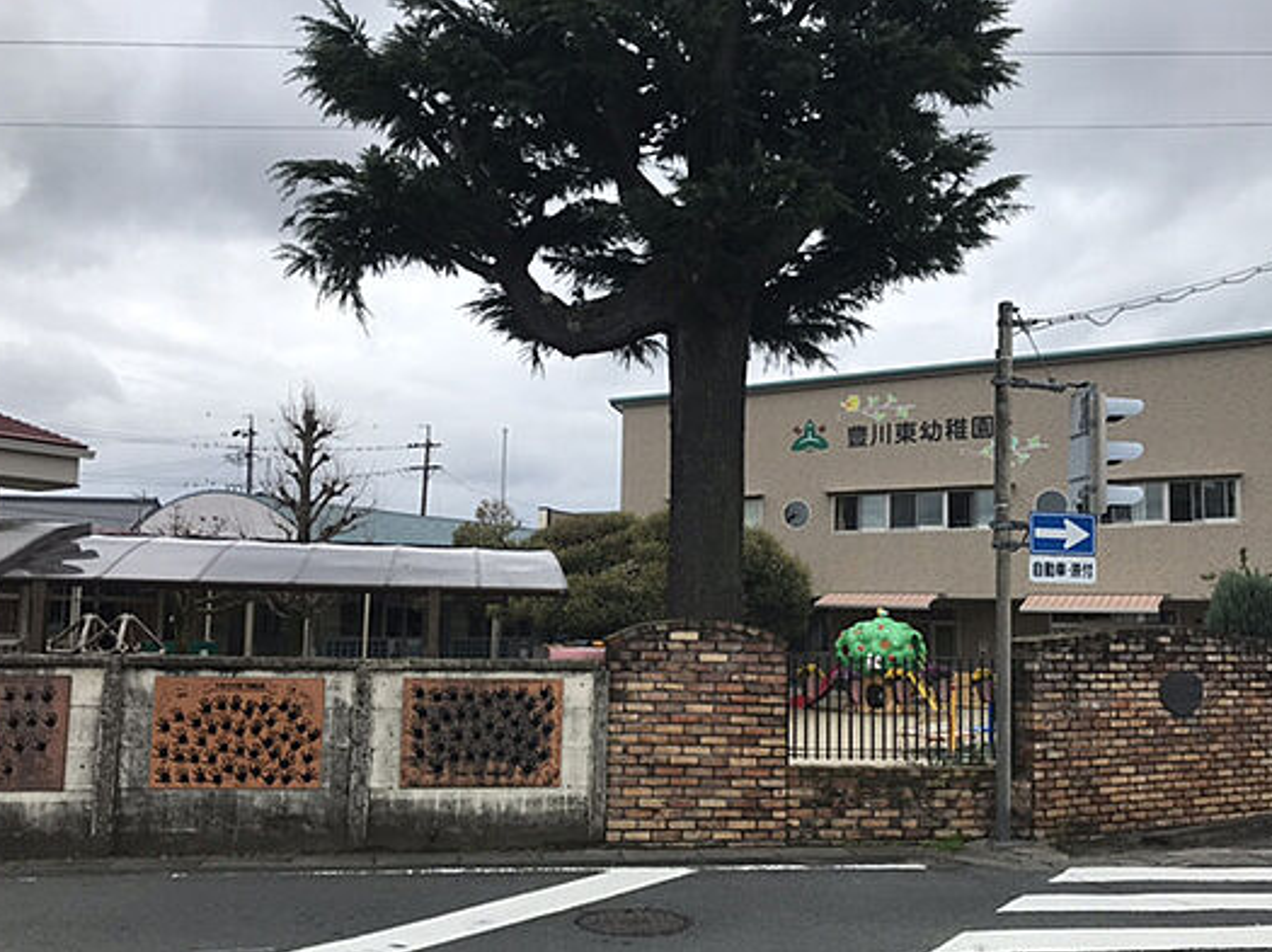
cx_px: 654
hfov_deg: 56.8
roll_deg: -0.9
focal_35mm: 32
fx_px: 1175
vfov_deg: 44.1
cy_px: 517
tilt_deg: +6.8
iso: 20
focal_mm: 3.99
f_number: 1.8
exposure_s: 1/958
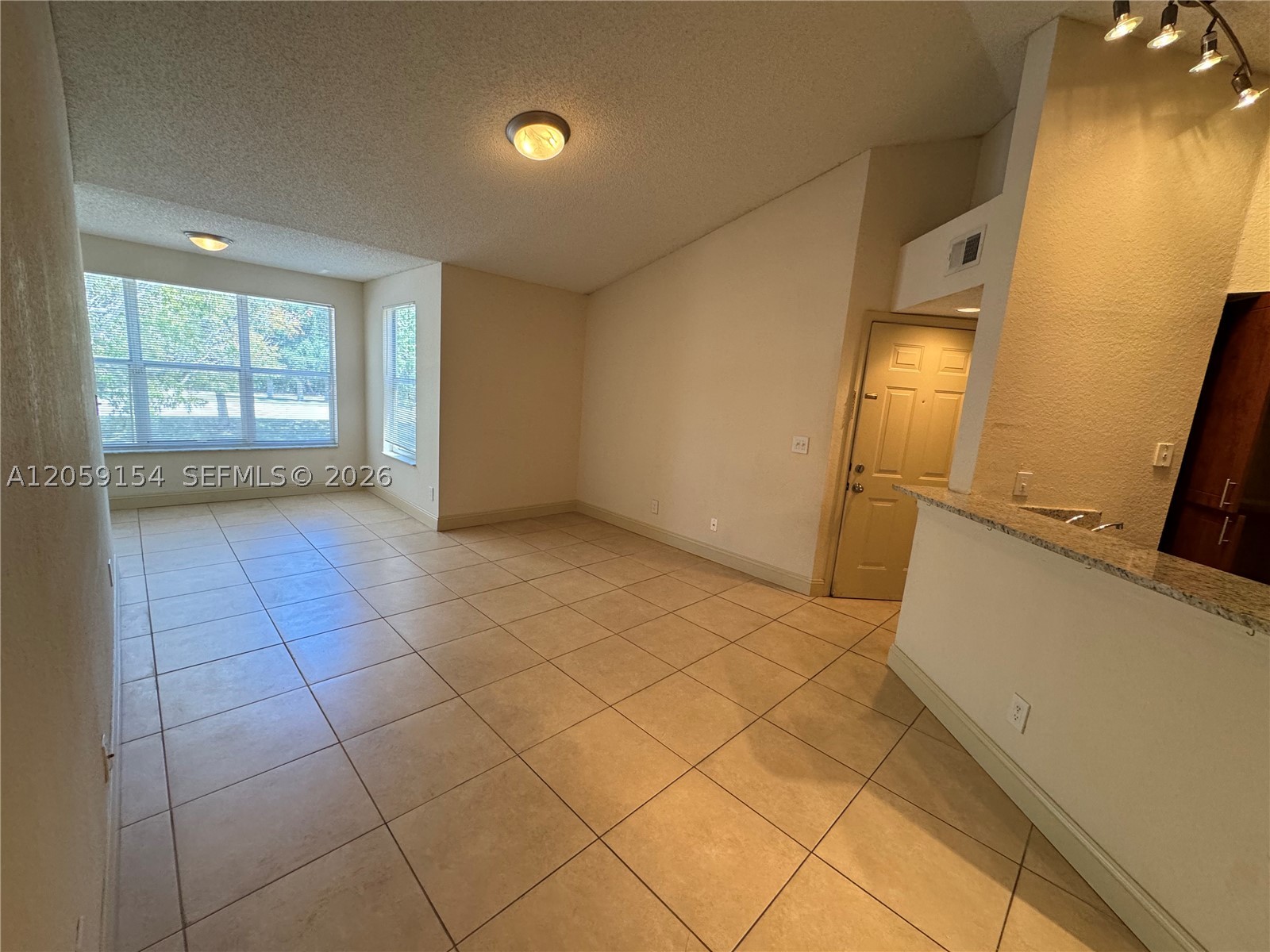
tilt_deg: -10.5
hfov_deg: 102.1
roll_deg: -4.3
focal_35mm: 14
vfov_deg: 85.7
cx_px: 635
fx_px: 514
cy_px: 476
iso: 250
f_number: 2.2
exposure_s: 1/120
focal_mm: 2.22
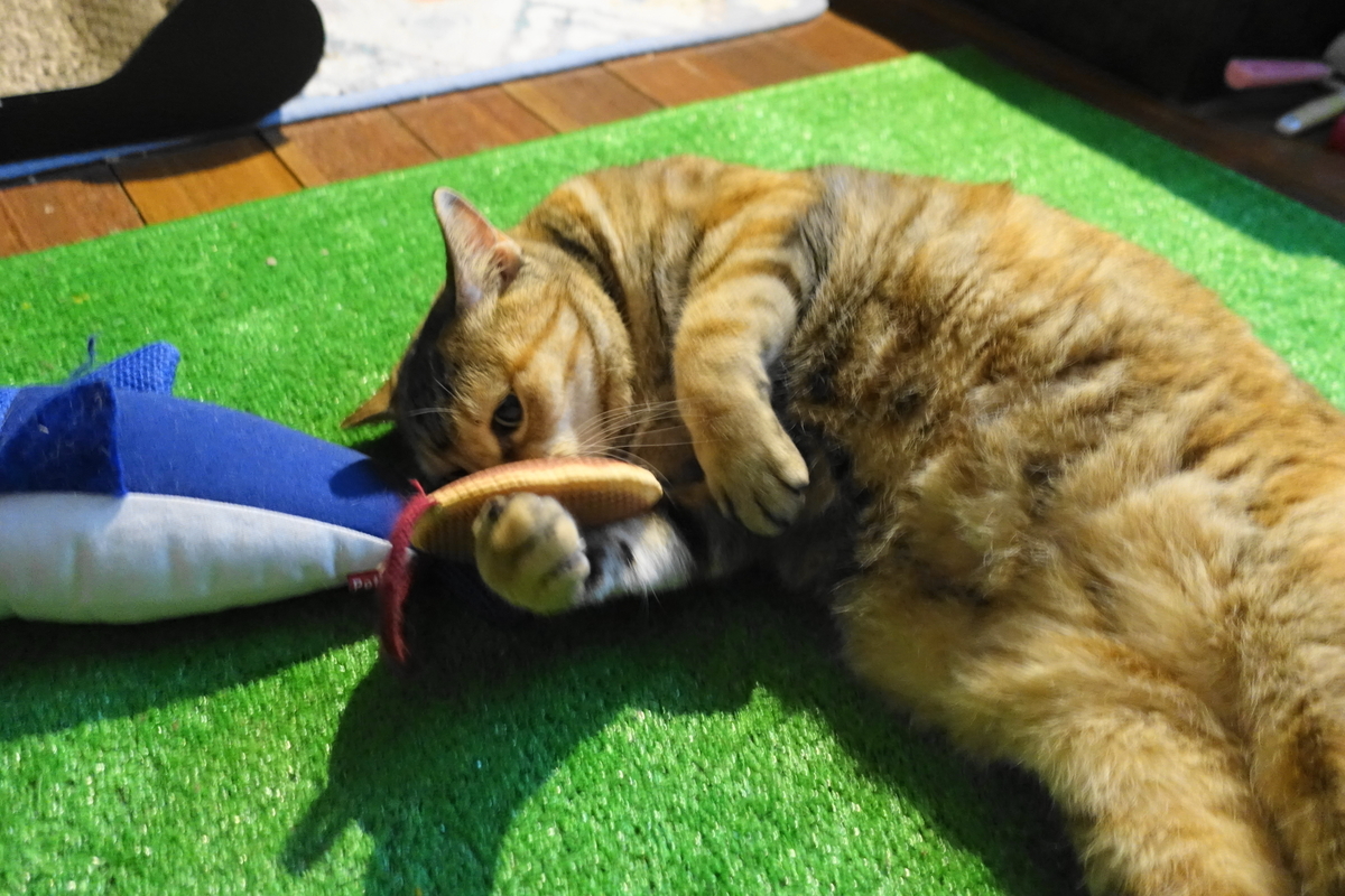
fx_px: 897
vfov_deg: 53.1
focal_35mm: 24
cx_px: 672
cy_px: 448
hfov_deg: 73.7
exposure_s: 1/13
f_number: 1.8
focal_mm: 8.8
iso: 1600
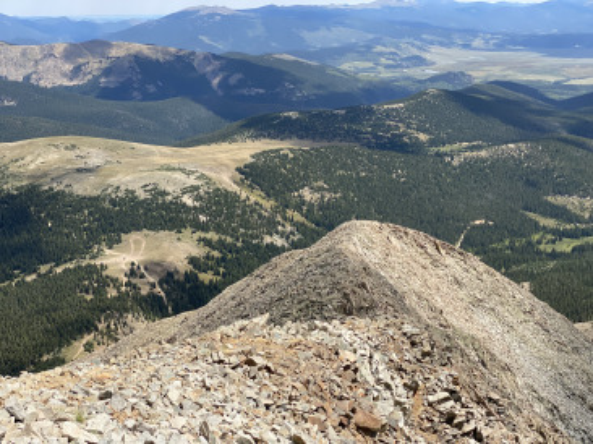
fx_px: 890
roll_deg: +0.9
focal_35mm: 52
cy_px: 222
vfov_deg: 28.0
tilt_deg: -15.6
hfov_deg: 36.8
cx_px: 296
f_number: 2
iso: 20
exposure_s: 1/1295
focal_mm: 6
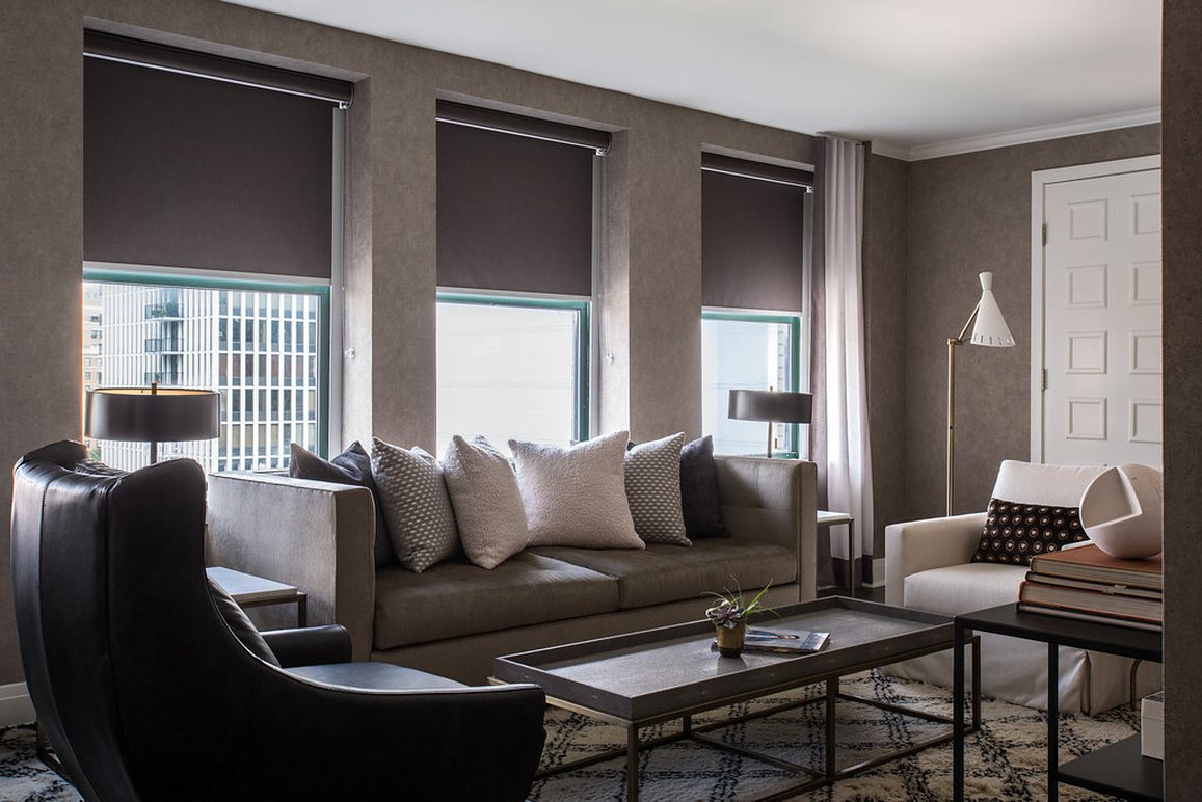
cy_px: 401
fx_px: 1169
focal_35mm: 35
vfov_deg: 37.9
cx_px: 601
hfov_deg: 54.4
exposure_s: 1/8
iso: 100
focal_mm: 35
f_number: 11
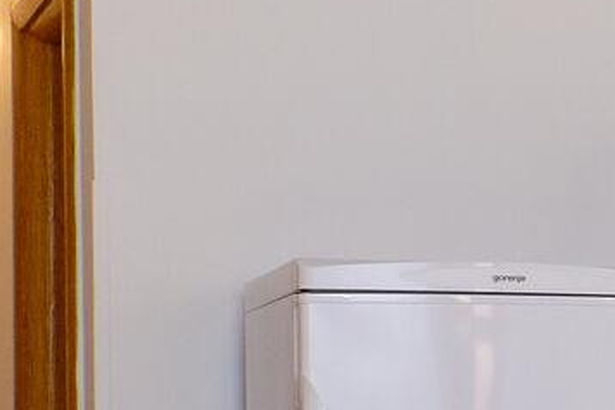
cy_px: 399
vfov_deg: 11.5
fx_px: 2015
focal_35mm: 118
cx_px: 1574
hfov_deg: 12.5
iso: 320
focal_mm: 10
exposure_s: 1/15
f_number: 9
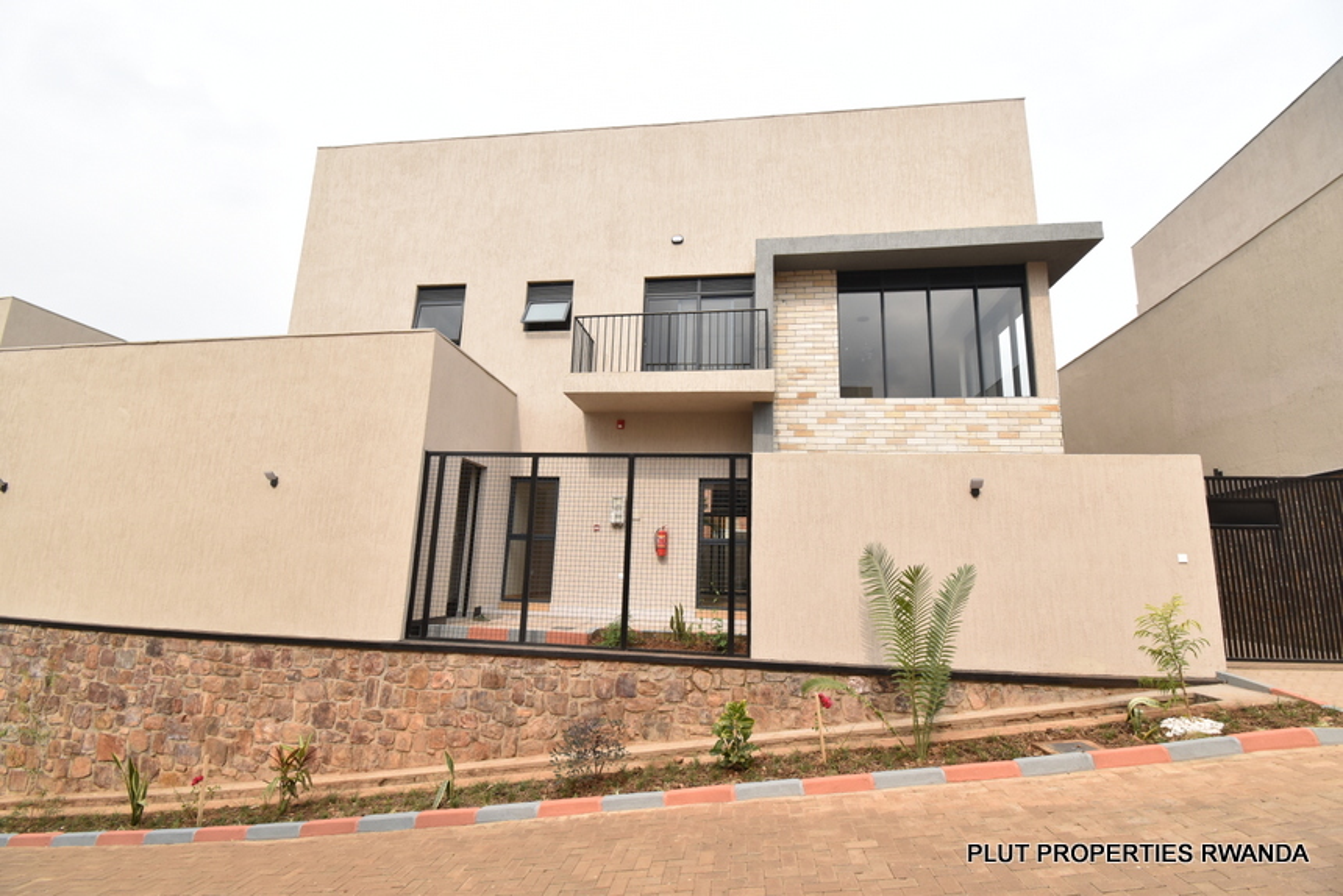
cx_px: 672
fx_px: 560
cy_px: 448
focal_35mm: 15
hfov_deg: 100.4
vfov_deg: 77.4
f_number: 8
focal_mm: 10
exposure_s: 1/400
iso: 500
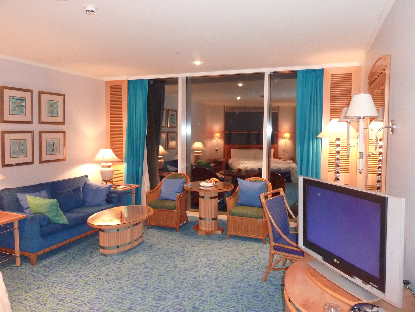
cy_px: 156
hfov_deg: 69.4
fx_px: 300
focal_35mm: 25
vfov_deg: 54.9
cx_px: 208
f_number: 3.3
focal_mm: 4.1
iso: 500
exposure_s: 1/8
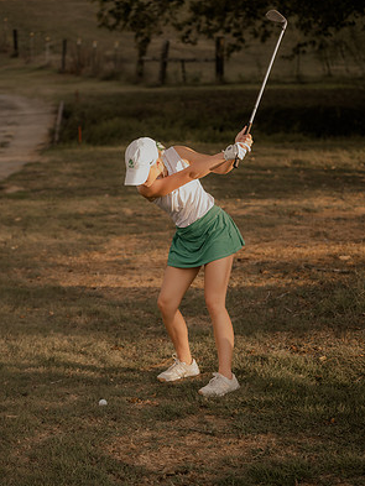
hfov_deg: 19.1
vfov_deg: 25.3
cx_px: 182
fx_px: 1082
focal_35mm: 77
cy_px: 260
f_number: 2.8
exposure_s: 1/2000
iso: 1000
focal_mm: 70
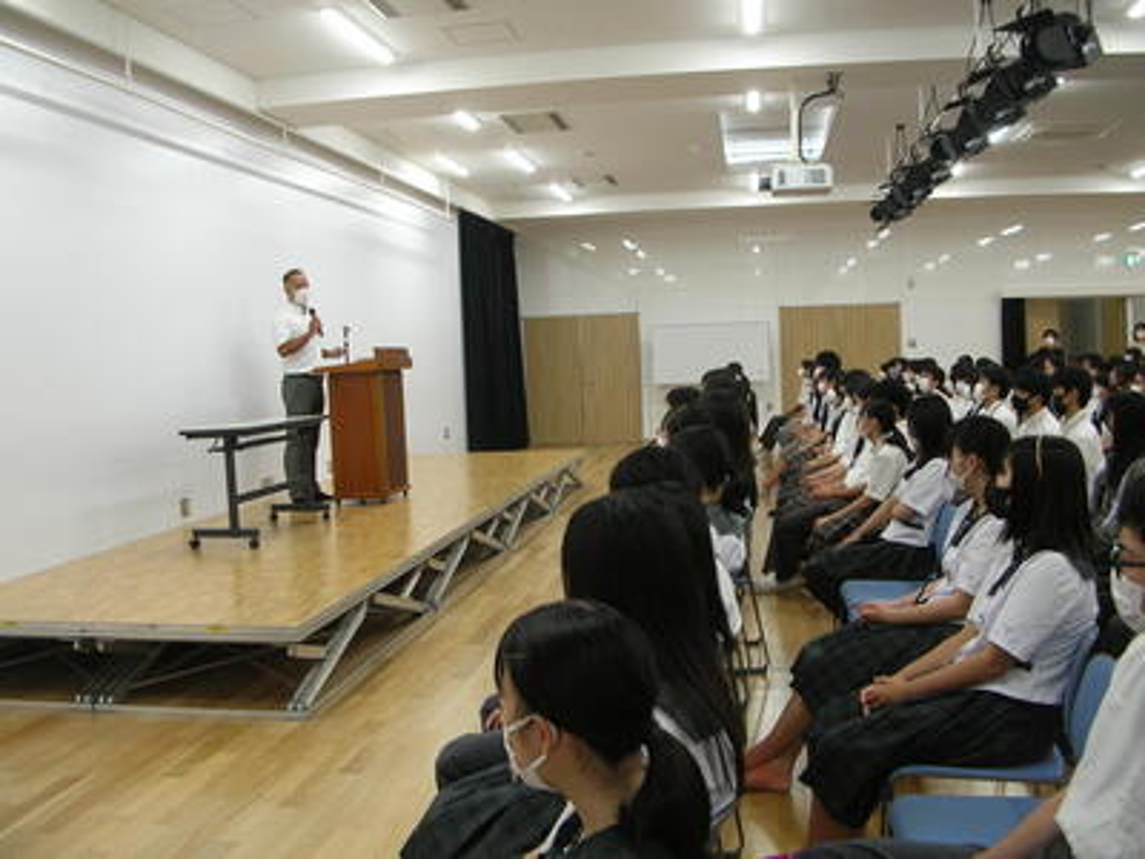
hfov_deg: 52.6
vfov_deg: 40.7
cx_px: 572
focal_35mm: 35
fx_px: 1158
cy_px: 430
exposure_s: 1/16
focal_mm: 5.8
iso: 50
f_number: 2.8
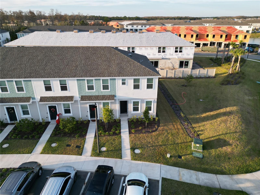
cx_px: 130
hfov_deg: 71.6
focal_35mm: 24
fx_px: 180
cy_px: 98
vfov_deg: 56.8
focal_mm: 6.72
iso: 200
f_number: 1.7
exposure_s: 1/800
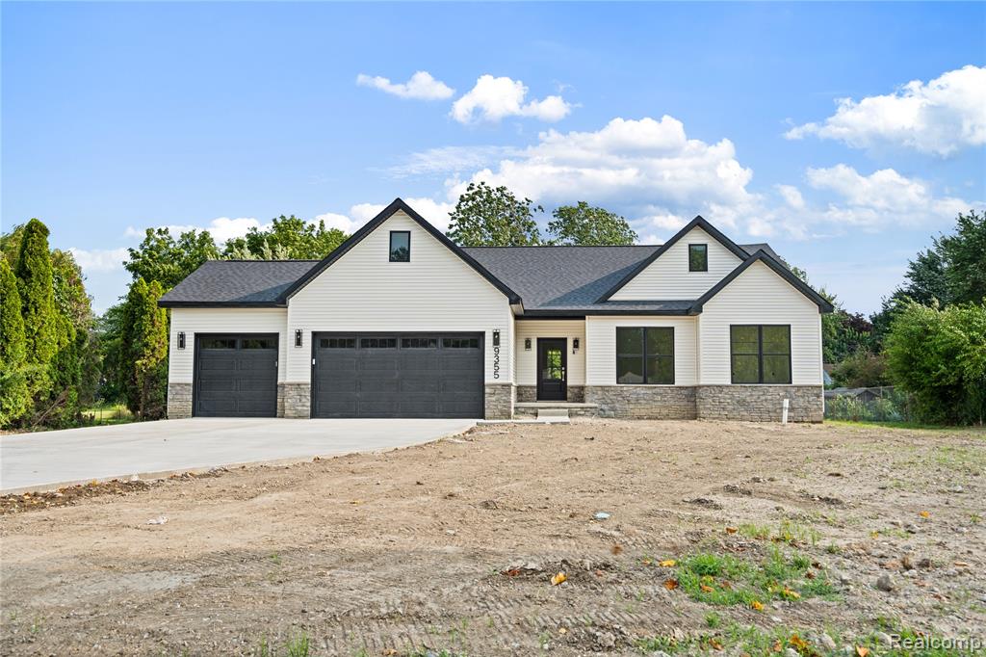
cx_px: 493
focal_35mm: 29
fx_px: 794
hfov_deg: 63.7
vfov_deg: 44.9
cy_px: 328
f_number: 8
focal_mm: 29
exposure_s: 1/50
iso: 200
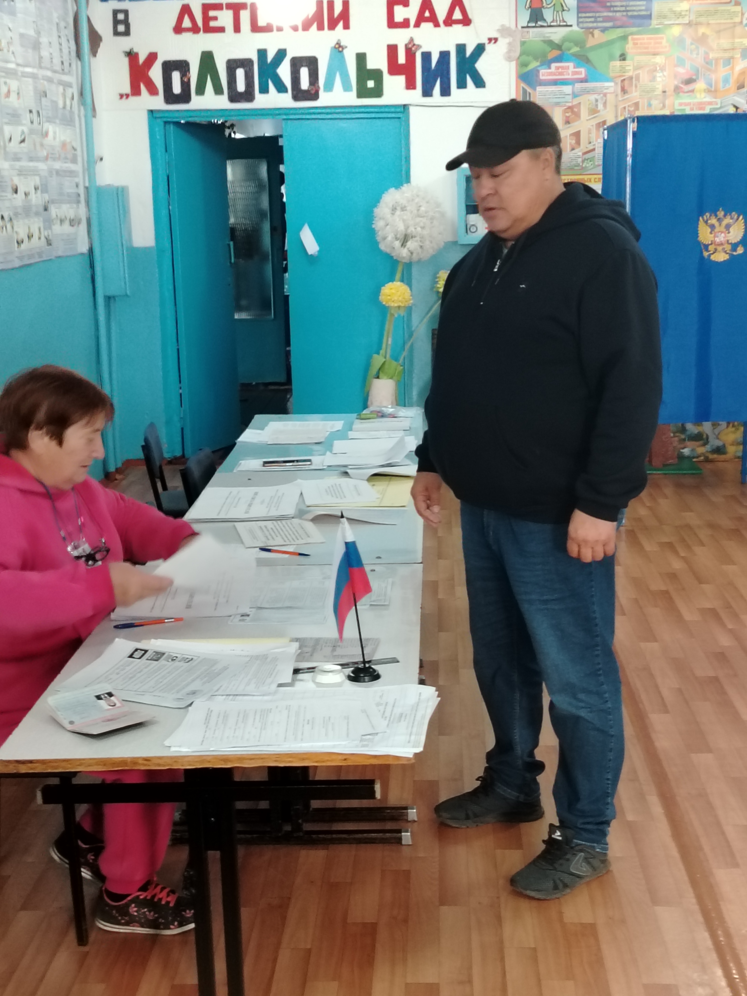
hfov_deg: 29.1
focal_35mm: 50
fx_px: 1439
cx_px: 374
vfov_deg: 38.2
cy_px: 498
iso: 2134
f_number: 1.75
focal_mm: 5.25
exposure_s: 1/33.3
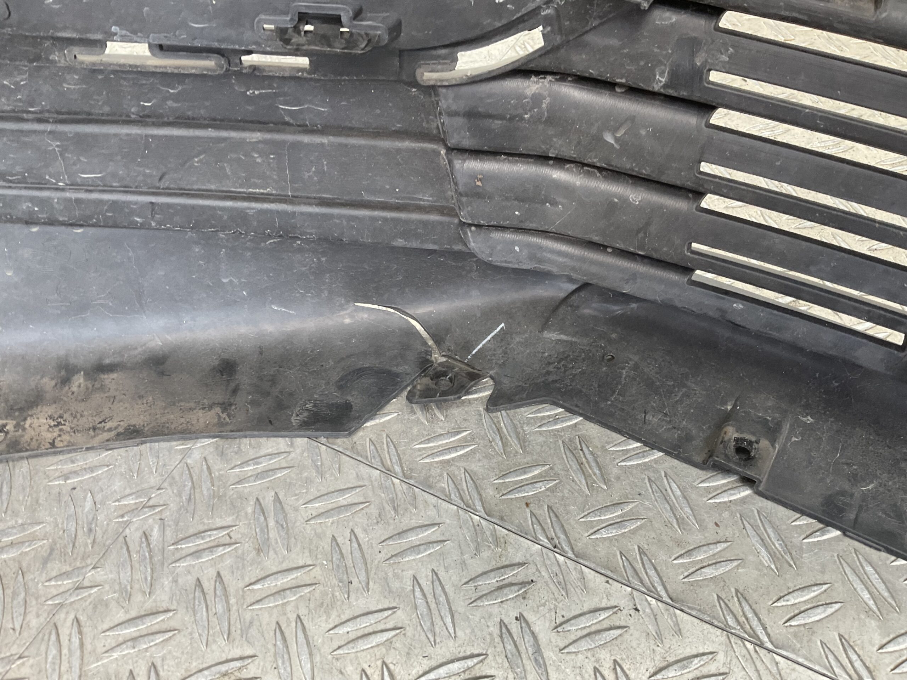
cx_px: 454
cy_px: 340
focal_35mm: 29
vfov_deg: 48.2
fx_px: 760
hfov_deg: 61.7
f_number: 1.8
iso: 64
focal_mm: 3
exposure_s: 1/100
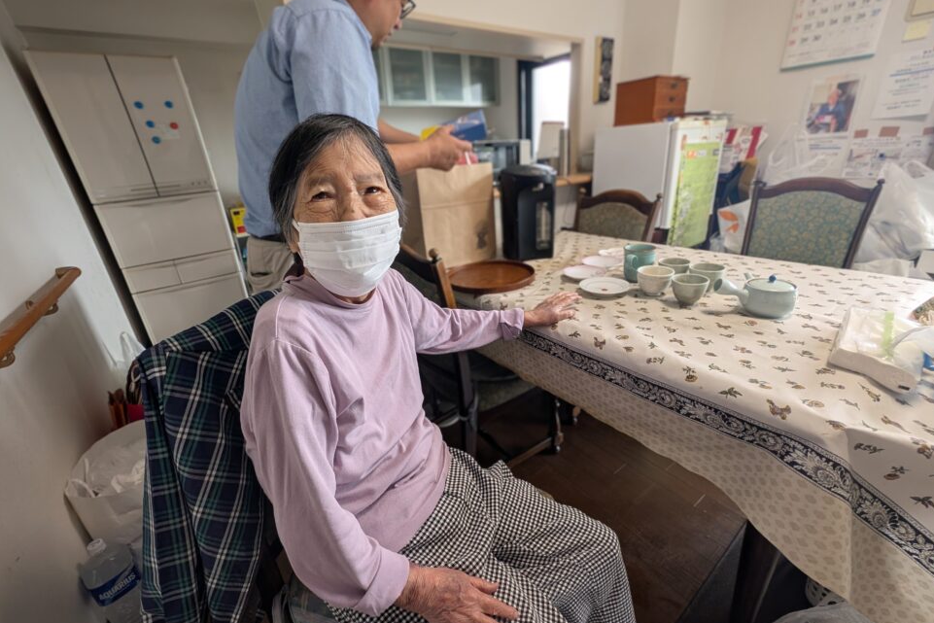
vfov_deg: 85.3
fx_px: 337
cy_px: 335
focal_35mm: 13
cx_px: 469
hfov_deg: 108.3
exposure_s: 1/149
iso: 233
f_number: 1.95
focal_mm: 2.23
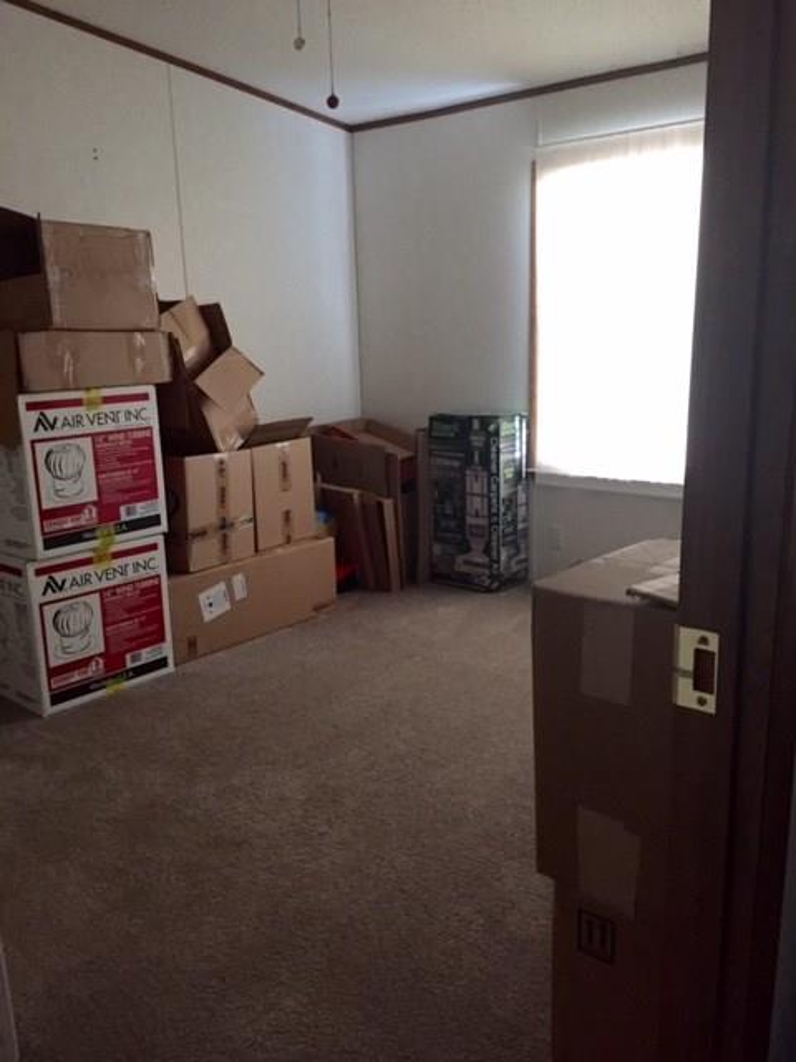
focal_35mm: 29
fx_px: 889
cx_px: 398
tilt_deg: -13.2
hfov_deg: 48.2
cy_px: 531
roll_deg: +2.2
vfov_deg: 61.7
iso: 250
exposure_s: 1/20
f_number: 2.2
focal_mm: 4.15
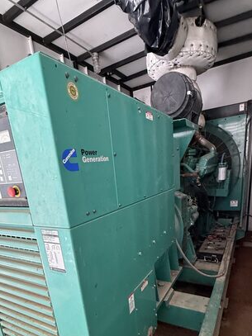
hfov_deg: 61.0
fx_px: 214
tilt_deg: -18.1
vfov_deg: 73.0
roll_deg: +4.8
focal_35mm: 22
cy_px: 236
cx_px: 131
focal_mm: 2.22
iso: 640
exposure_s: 1/60
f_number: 2.2
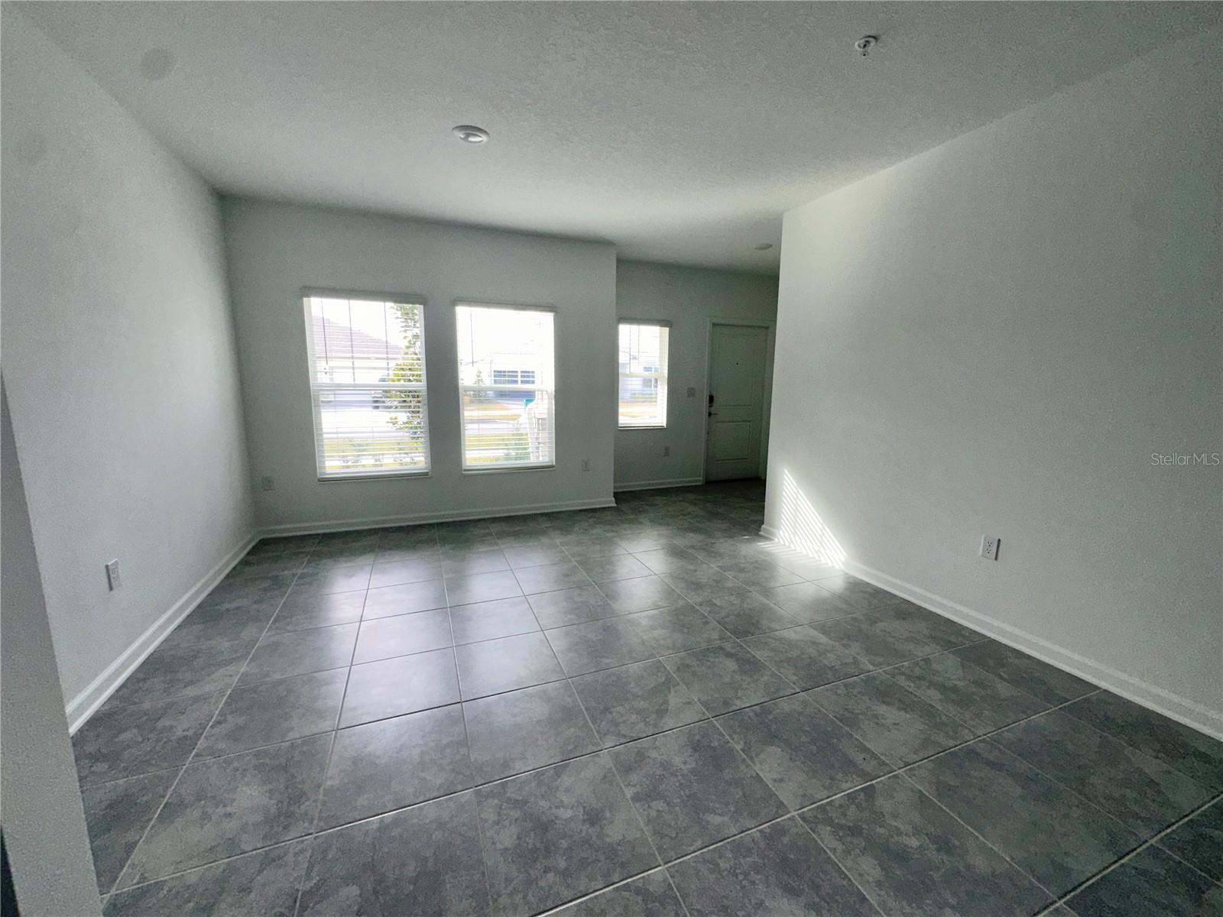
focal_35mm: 14
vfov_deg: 85.7
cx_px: 612
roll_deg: -0.5
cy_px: 458
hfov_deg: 102.1
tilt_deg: -9.4
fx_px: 495
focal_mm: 2.22
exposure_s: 1/122
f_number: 2.2
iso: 40
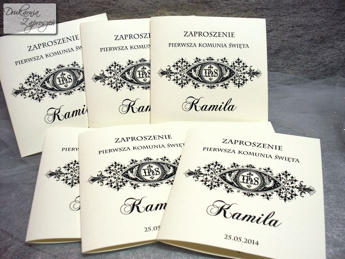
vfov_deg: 39.7
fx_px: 359
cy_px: 130
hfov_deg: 51.4
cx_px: 172
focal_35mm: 36
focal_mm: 7.54
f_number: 2.8
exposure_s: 1/60
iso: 160
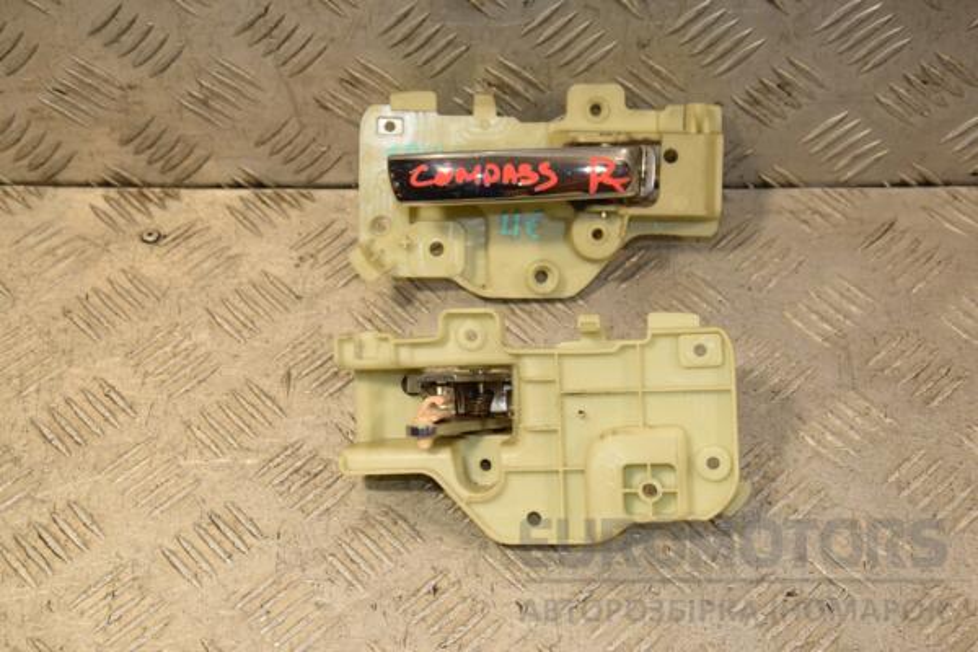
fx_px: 1711
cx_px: 489
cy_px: 326
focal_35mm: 63
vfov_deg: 21.6
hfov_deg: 31.9
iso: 800
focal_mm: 42
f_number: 7.1
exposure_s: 1/200
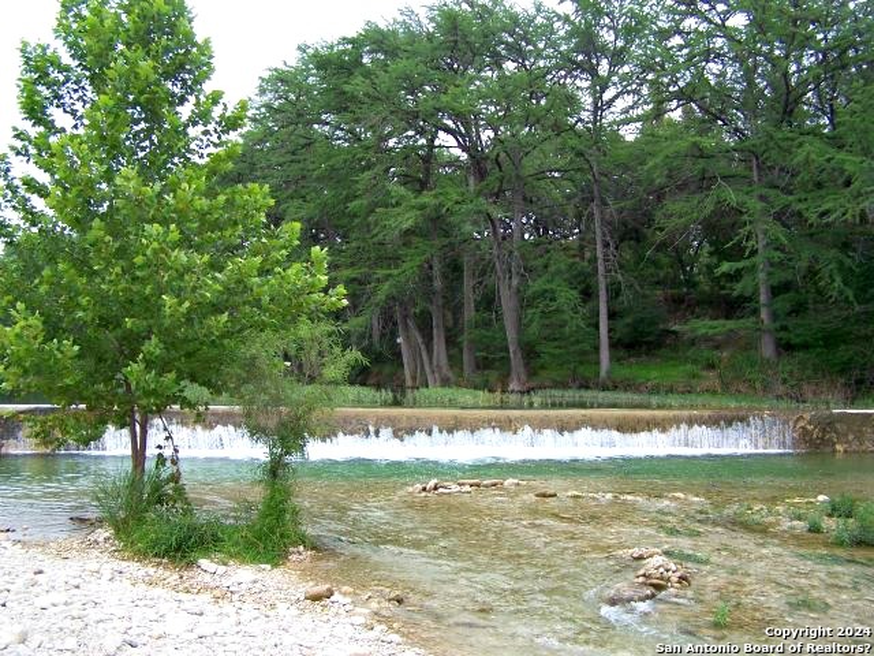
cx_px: 437
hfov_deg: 49.0
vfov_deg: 37.7
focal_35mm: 38
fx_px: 959
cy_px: 328
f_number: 2.8
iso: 80
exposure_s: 1/125
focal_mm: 6.3
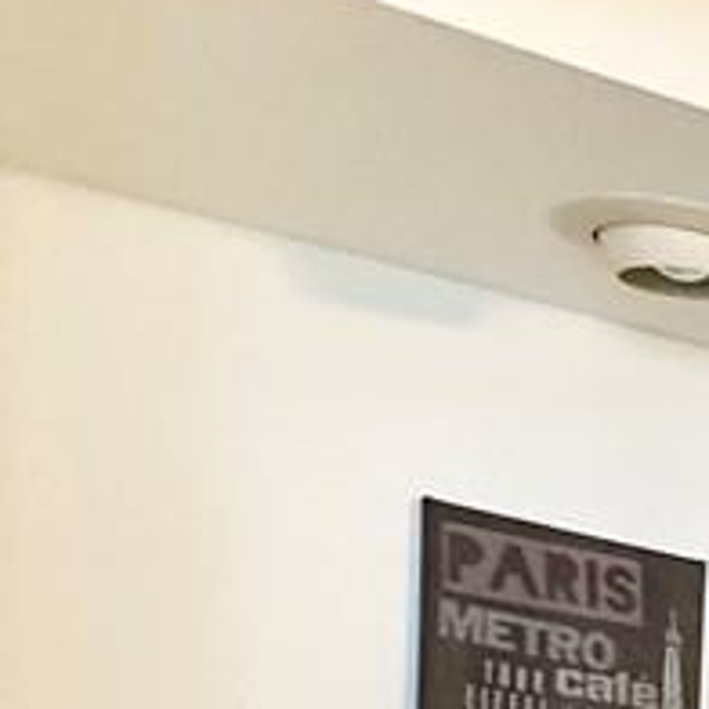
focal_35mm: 101
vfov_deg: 14.8
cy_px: 1317
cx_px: 1707
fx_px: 2340
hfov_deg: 13.0
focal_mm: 2.22
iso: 250
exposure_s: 1/60
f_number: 2.2
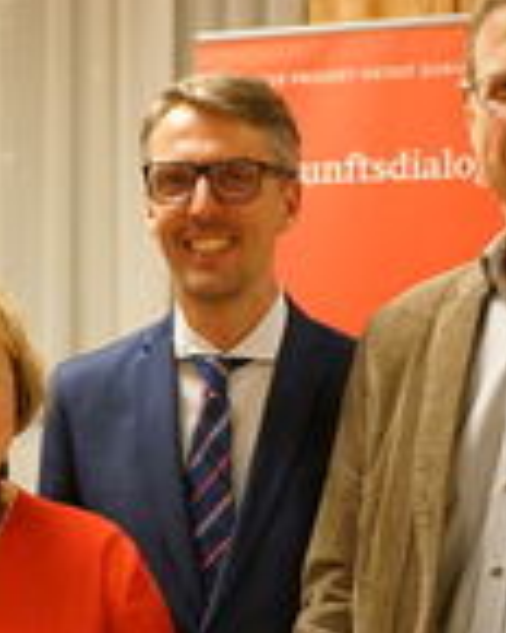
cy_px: 489
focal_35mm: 93
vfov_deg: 20.4
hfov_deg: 16.3
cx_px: 63
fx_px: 1741
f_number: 4
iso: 4000
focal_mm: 36
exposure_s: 1/160
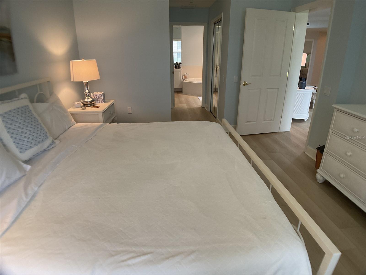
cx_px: 183
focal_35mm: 29
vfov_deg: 48.2
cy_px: 138
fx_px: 307
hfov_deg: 61.7
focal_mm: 3
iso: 64
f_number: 1.8
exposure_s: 1/60
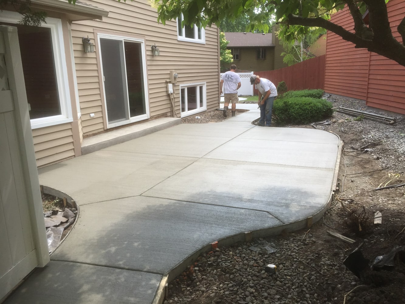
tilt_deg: -12.9
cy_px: 152
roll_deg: +0.1
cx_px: 202
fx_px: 339
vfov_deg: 48.2
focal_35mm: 29
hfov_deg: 61.7
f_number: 2.2
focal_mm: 4.15
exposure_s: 1/370
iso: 32
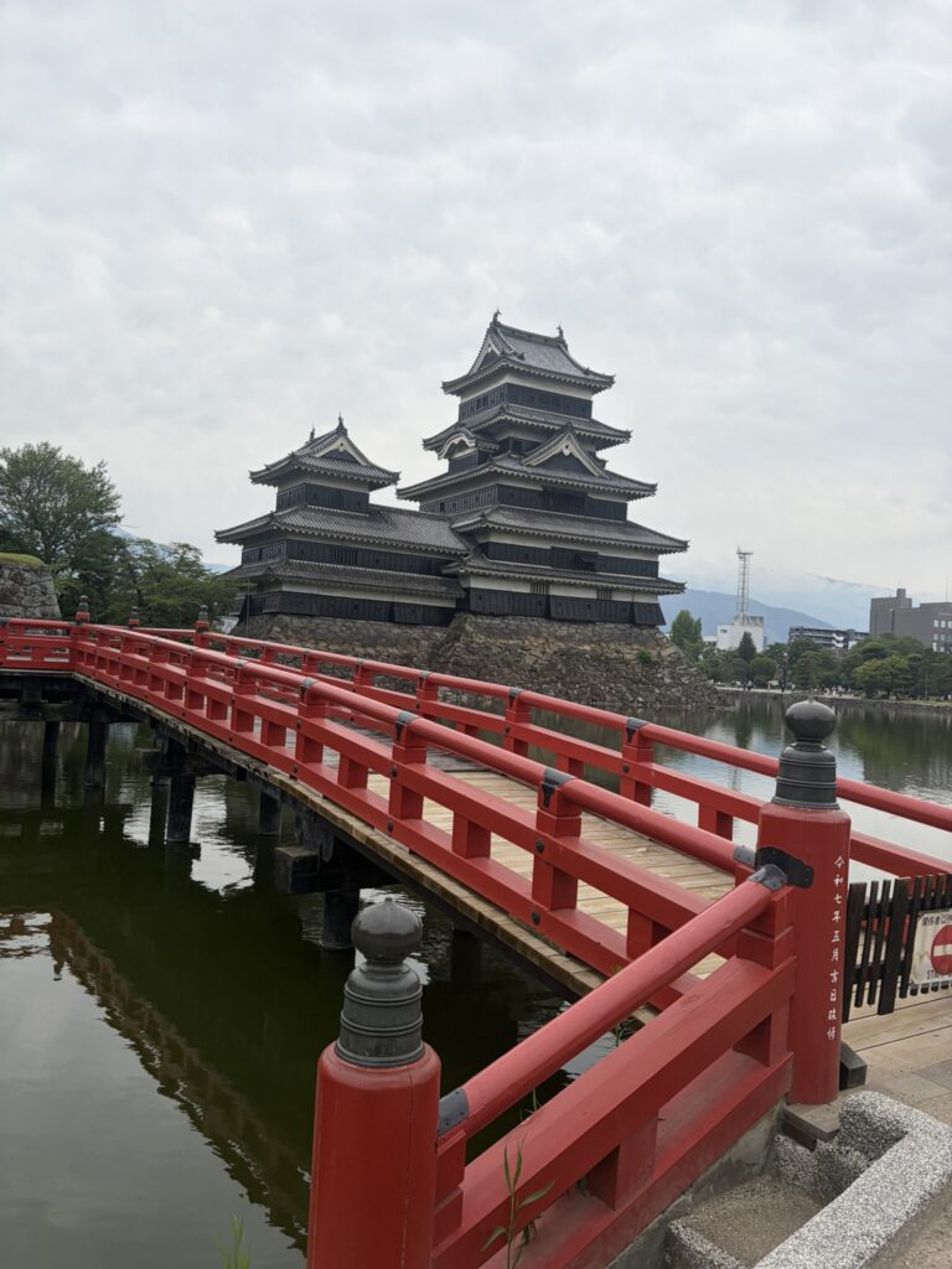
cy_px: 634
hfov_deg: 53.1
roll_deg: -4.0
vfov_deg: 67.3
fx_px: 953
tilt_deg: -2.7
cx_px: 476
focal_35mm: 26
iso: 50
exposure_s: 1/2865
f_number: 1.6
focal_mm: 5.96
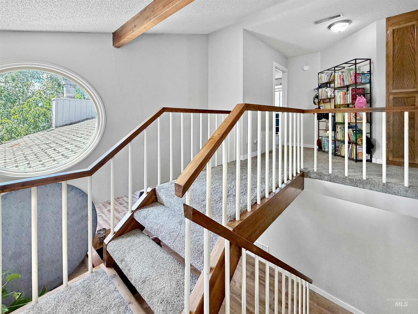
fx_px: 169
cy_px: 157
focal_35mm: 14
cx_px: 209
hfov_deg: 102.1
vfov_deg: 85.7
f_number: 2.2
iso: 200
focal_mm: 2.22
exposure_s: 1/120
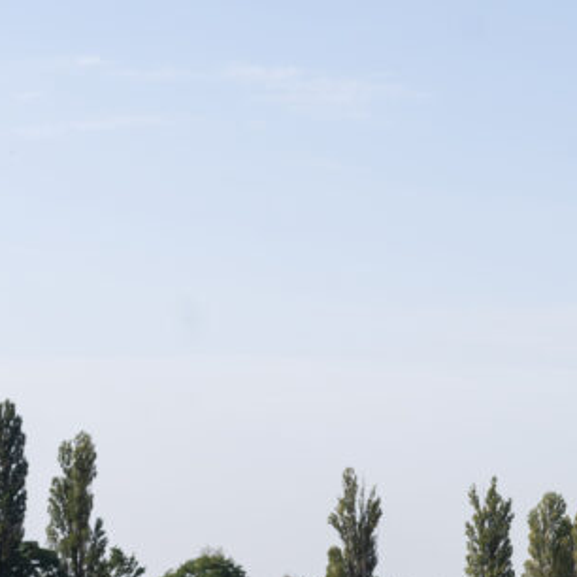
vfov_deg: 12.1
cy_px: 614
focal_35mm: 142
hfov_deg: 11.9
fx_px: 2678
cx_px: 794
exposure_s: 1/800
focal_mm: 50
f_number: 6.3
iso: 100
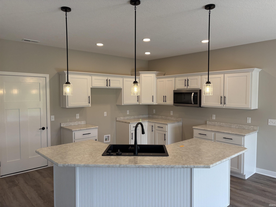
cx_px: 138
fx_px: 207
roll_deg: +1.0
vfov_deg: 53.1
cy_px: 104
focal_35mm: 26
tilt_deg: -2.4
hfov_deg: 67.3
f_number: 1.6
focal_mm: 5.96
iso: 80
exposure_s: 1/191
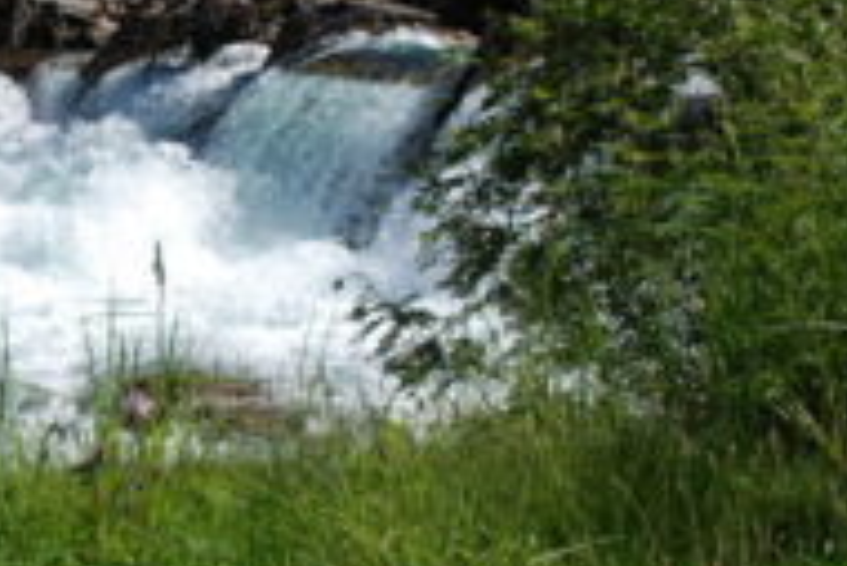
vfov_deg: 15.7
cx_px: -147
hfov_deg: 21.8
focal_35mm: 87
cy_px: 274
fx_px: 2048
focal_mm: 22
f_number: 13
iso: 400
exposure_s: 1/640
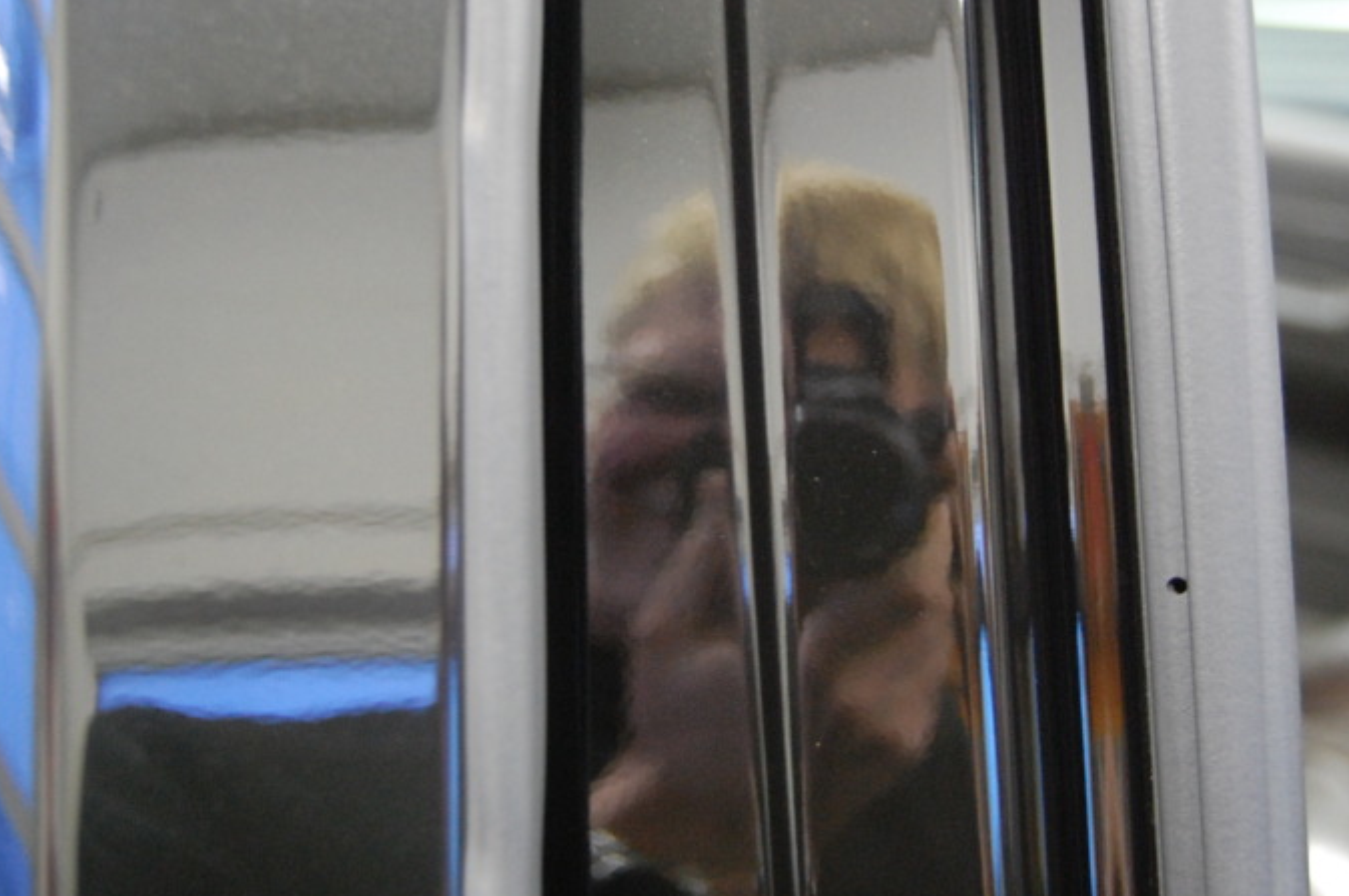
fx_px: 2133
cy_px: 432
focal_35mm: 57
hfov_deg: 35.0
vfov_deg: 23.7
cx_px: 775
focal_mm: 32
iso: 1600
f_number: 4.5
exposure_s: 1/5
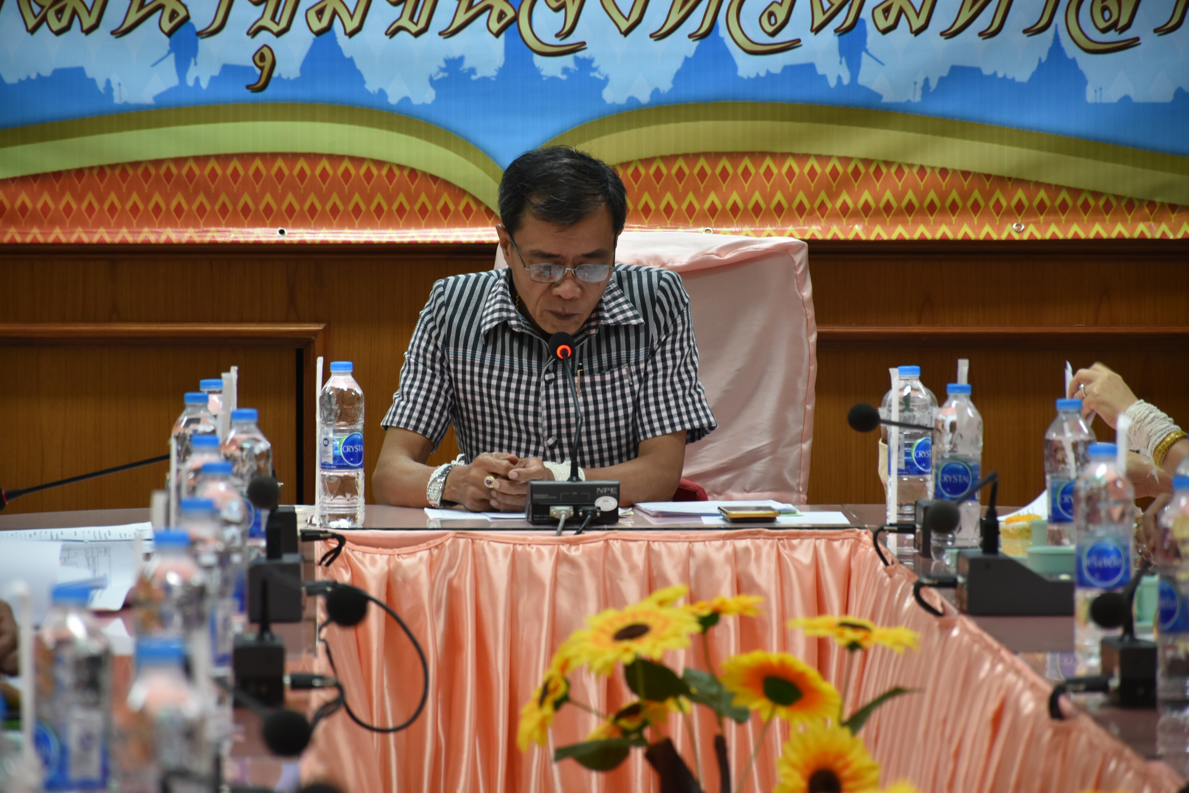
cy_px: 396
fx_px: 6935
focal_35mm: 210
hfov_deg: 9.8
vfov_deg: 6.5
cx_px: 594
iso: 800
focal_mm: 140
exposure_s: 1/40
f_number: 5.6
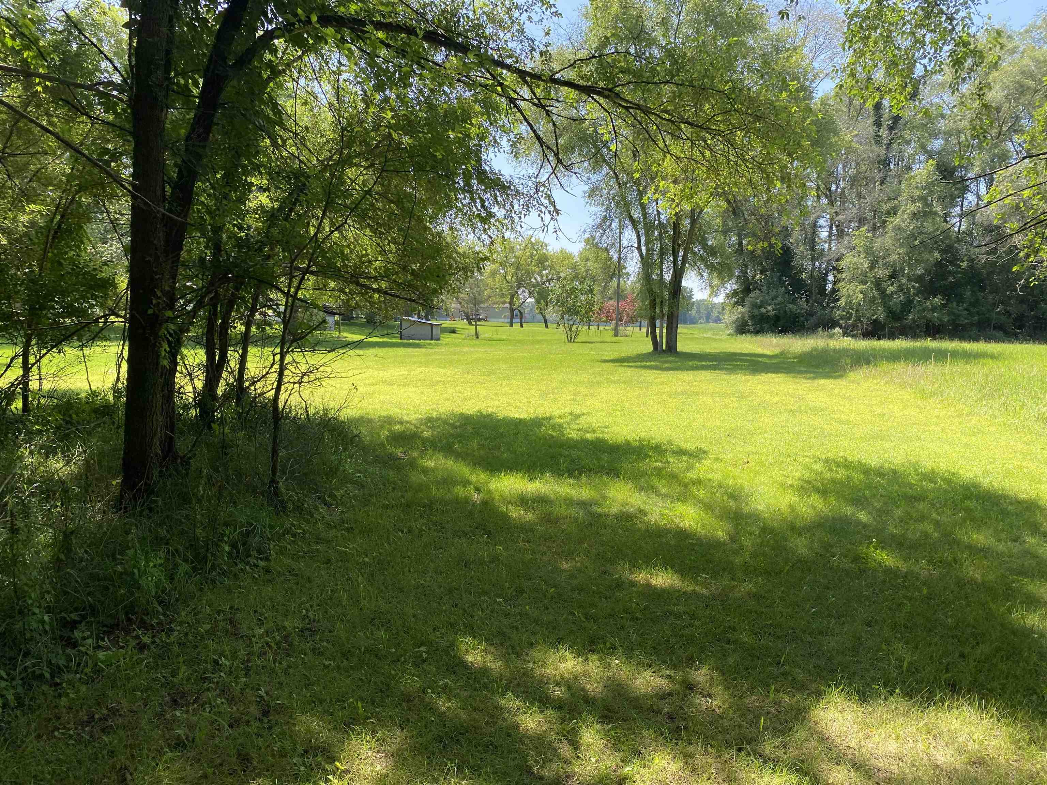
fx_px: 786
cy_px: 392
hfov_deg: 67.3
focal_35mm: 26
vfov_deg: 53.1
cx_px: 524
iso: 32
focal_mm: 4.25
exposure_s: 1/678
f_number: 1.8
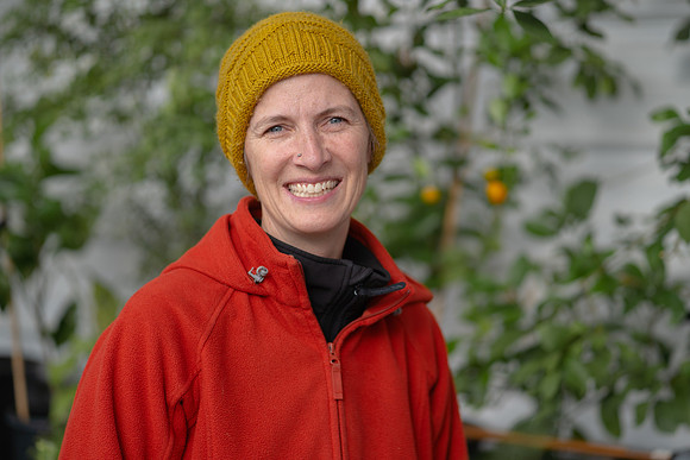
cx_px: 367
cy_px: 229
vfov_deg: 13.9
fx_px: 1888
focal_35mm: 98
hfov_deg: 20.7
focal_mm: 85
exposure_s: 1/800
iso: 100
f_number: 1.8
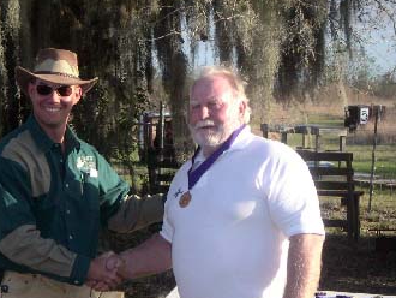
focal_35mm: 100
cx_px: 130
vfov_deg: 14.8
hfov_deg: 19.6
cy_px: 176
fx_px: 1145
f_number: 3.1
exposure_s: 1/1000
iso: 160
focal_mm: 10.2
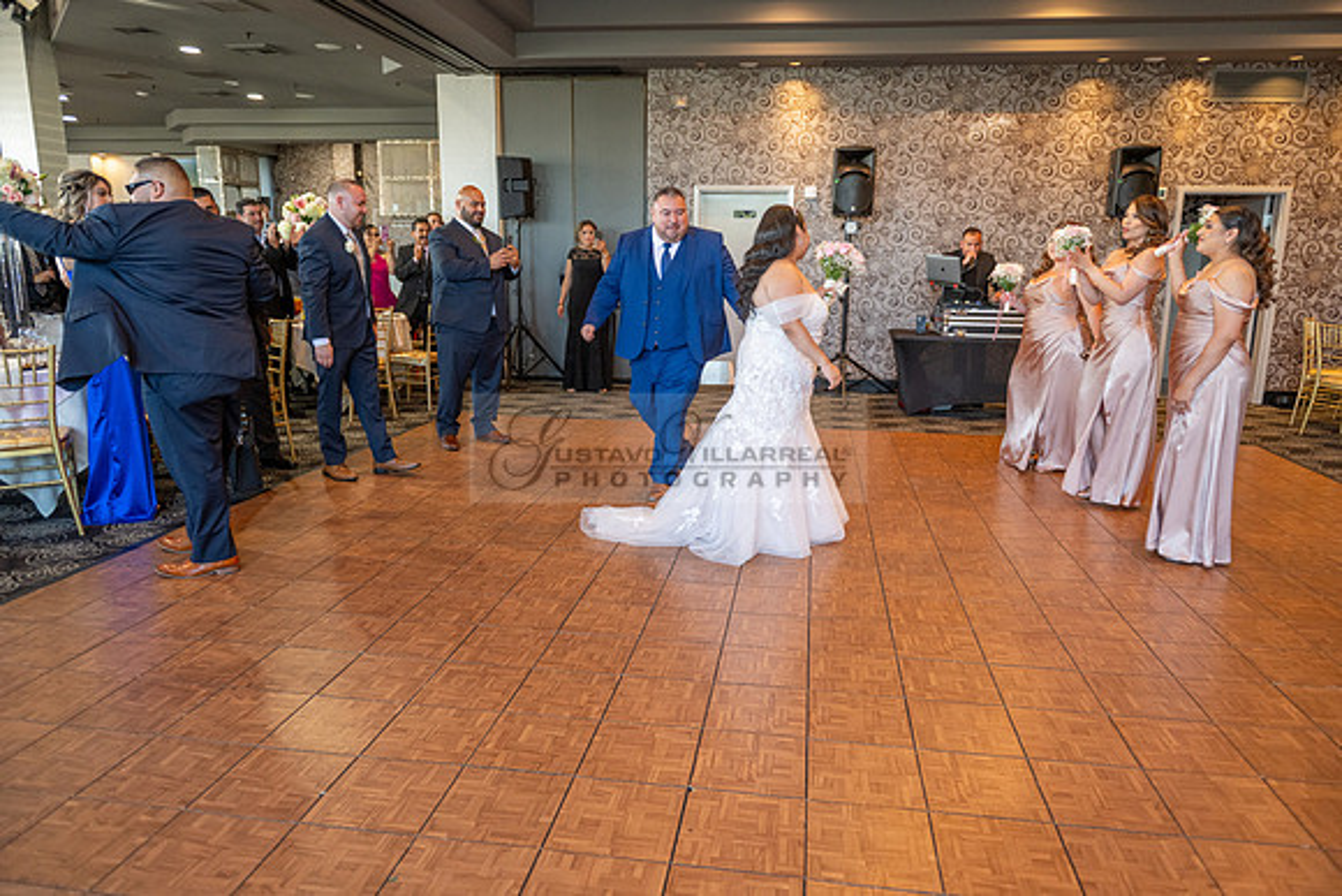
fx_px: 895
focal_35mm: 24
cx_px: 671
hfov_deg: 73.7
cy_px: 448
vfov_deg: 53.2
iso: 1000
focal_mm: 24
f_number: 2.8
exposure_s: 1/200
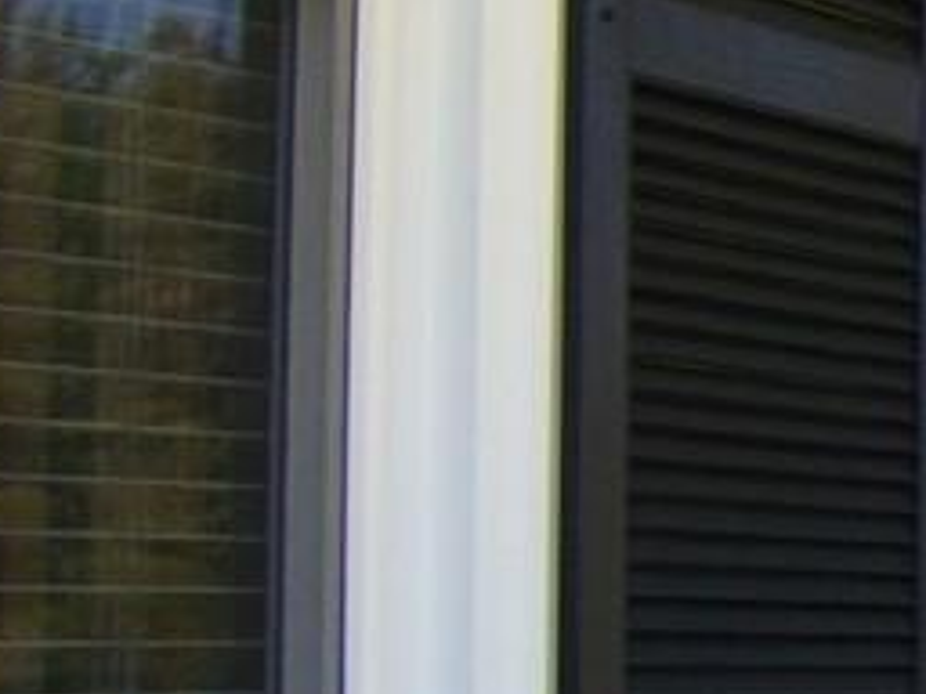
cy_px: 629
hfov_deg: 17.0
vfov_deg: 15.9
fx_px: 2461
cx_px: 1740
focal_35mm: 92
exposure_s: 1/160
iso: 64
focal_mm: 3.8
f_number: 2.8
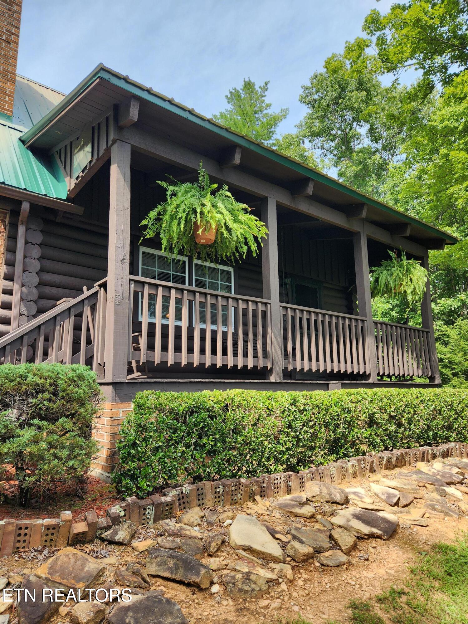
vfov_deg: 73.9
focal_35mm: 23
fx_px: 415
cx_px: 234
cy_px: 312
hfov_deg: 58.9
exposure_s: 1/588
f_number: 1.8
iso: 20
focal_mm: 5.4
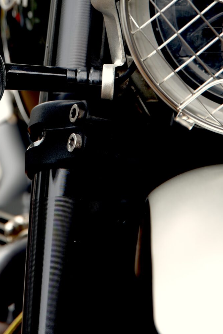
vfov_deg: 11.4
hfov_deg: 7.7
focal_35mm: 178
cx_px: 30
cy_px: 10
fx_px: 1653
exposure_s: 1/100
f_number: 5
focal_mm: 70
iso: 100
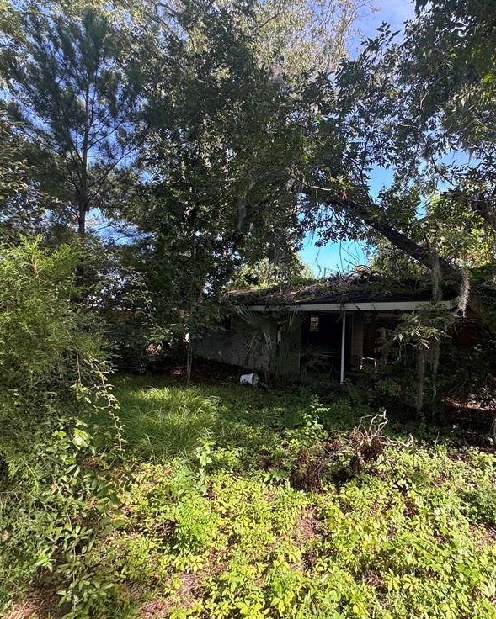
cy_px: 304
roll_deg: -1.8
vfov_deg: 83.3
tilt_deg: +2.1
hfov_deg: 69.3
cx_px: 320
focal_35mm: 19
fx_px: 349
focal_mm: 2.22
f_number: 2.2
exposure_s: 1/99
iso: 40
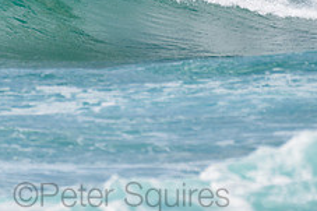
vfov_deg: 0.9
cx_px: 83
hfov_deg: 1.3
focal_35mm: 1569
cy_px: -98
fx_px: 13805
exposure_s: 1/2000
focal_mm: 500
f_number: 5.6
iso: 100
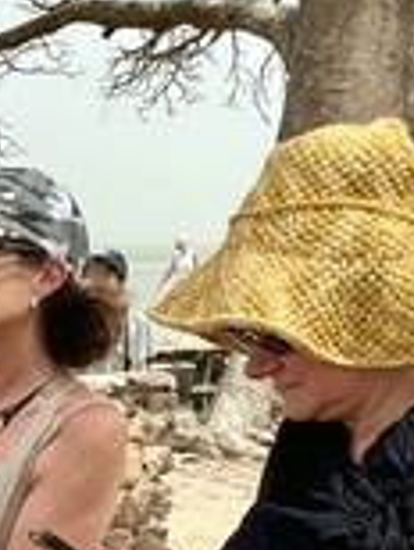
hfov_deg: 13.7
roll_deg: +0.8
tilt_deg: -16.5
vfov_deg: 18.2
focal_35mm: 101
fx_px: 1606
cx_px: -225
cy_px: 693
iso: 50
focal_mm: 5.1
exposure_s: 1/2137
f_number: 1.6
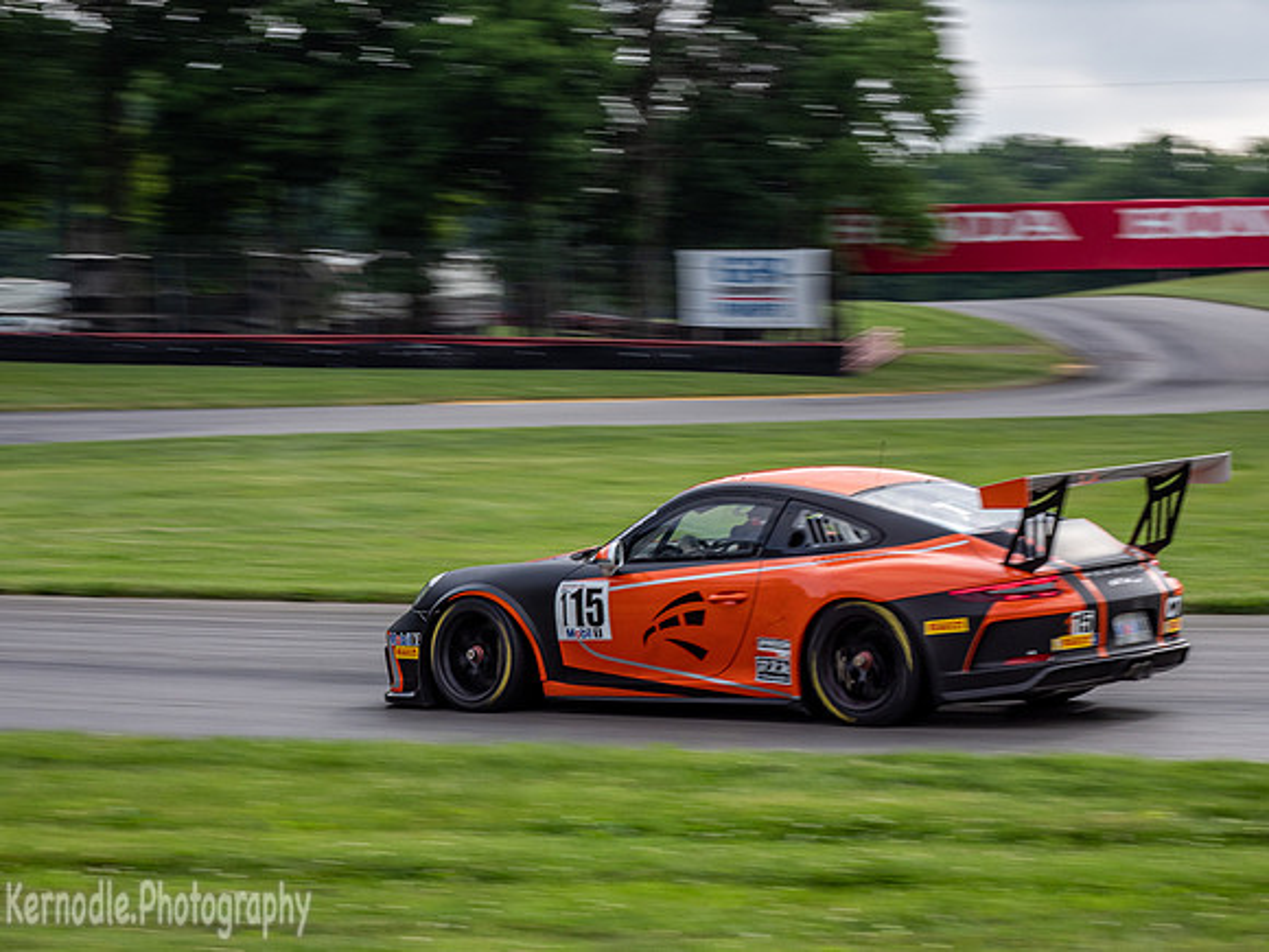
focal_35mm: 122
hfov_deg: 16.1
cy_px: 476
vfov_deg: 12.1
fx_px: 4472
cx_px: 634
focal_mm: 61
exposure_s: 1/125
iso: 200
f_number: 11
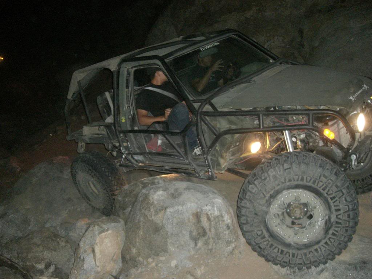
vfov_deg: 37.7
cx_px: 186
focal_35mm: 38
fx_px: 408
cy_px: 140
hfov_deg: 49.0
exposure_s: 1/60
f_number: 2.7
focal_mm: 6.2
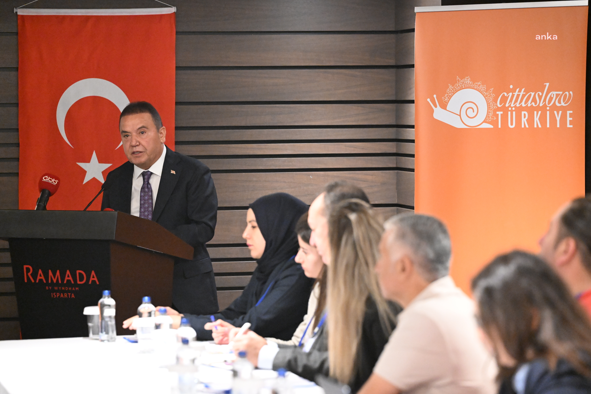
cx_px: 296
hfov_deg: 14.2
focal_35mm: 145
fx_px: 2380
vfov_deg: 9.5
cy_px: 197
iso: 12800
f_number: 3.5
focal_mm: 145
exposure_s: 1/320
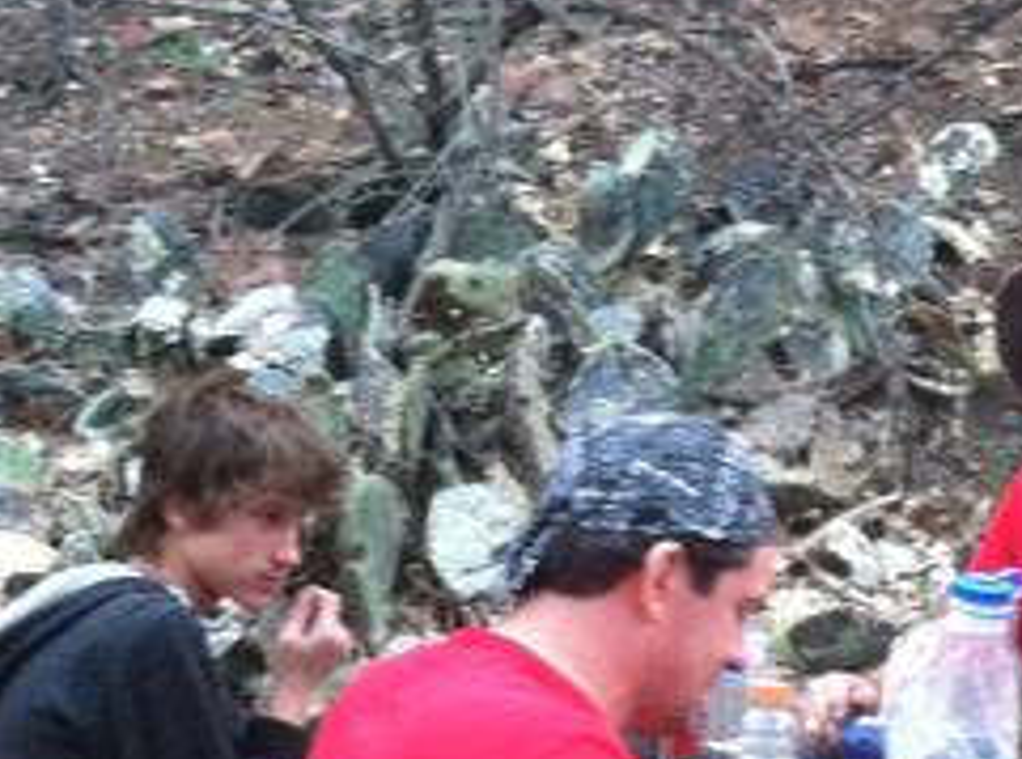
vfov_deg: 9.9
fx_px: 4384
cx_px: 1183
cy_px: 543
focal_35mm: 149
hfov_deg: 13.0
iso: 100
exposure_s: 1/15
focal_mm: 3.85
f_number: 2.8
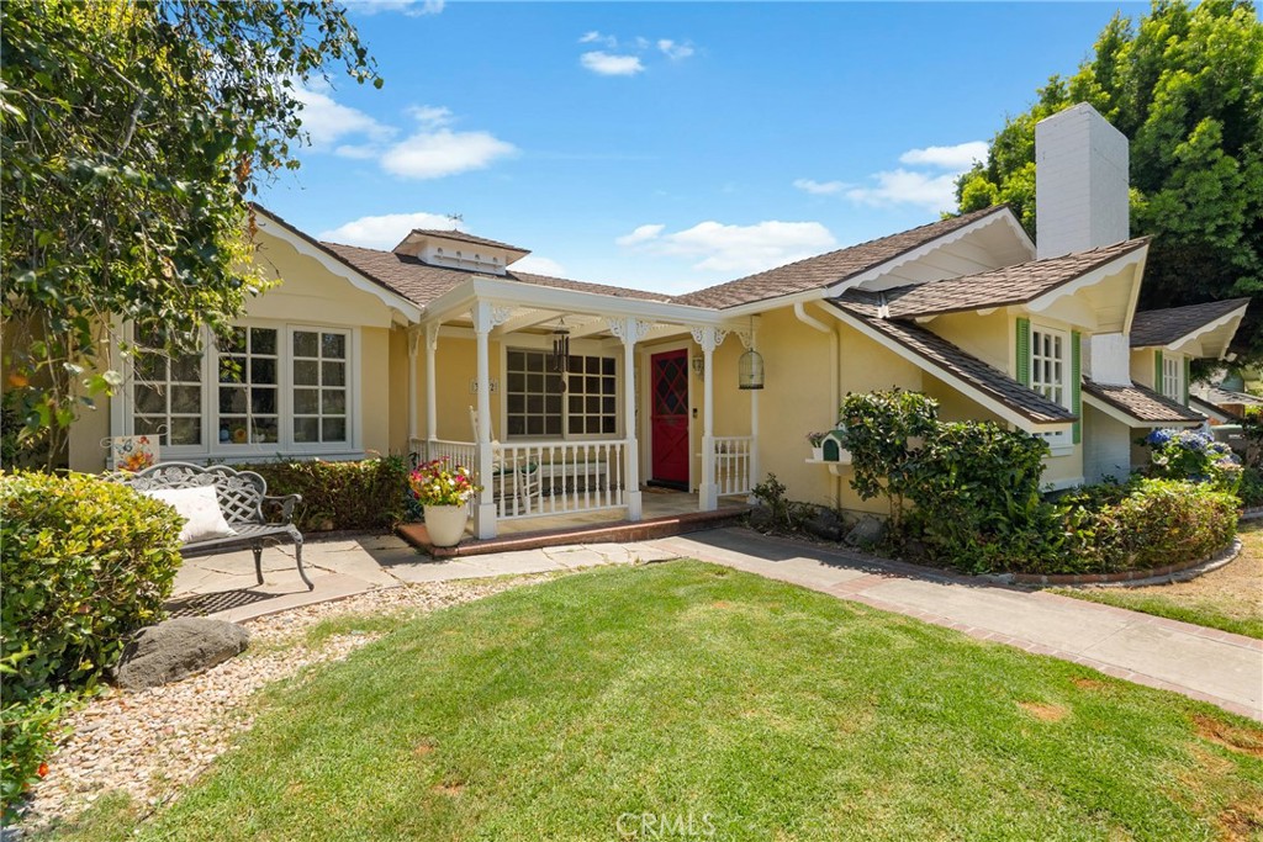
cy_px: 421
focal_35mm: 16
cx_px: 632
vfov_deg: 73.8
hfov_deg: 96.7
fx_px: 561
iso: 320
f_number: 9
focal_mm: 16
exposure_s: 1/500
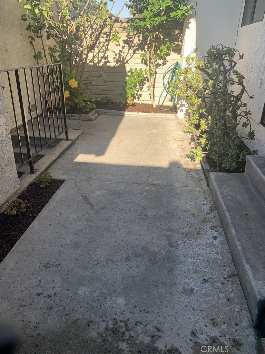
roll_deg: -1.7
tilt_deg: -25.7
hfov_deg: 53.1
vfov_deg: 67.3
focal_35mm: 26
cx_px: 132
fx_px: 265
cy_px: 177
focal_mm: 4.25
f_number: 1.8
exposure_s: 1/474
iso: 25
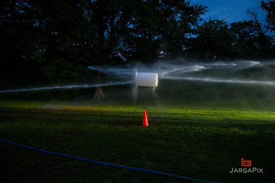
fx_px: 183
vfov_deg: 53.1
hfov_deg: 73.8
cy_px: 92
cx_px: 138
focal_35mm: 24
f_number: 3.2
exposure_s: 1/200
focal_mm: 24
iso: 6400
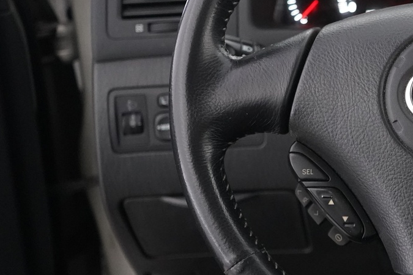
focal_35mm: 72
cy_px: 81
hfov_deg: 26.0
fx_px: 826
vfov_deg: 18.8
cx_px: 450
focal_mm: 30
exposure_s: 1/60
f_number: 3.5
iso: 6400
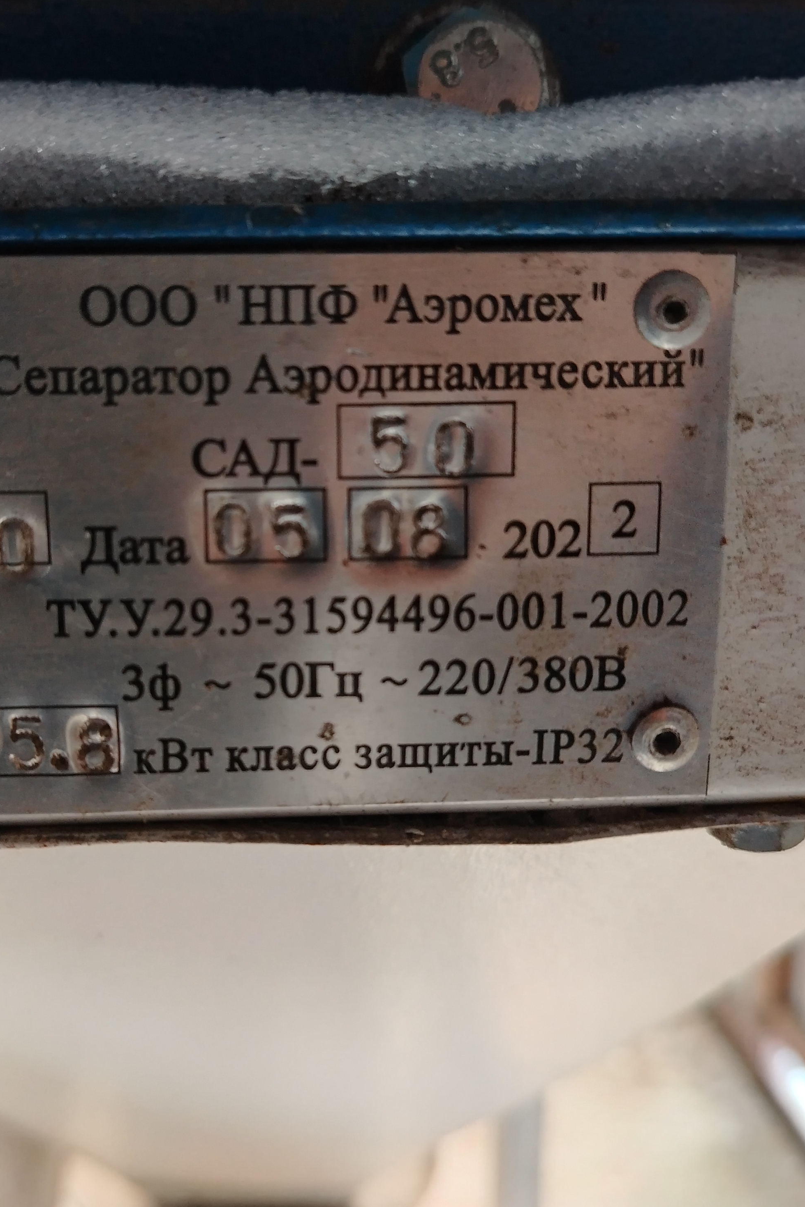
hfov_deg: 38.5
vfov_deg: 55.8
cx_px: 281
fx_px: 1140
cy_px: 605
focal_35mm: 34
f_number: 1.75
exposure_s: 1/50
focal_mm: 5.25
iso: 666
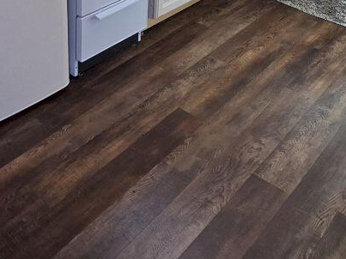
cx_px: 28
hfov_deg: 40.2
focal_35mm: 43
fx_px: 430
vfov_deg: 26.6
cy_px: -105
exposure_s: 1/120
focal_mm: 2.2
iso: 80
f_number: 2.2
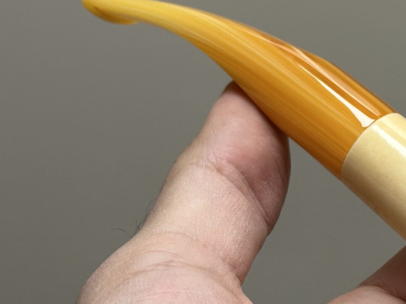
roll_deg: +4.3
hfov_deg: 15.0
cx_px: 474
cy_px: 131
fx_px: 1490
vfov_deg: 11.7
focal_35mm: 127
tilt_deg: -18.8
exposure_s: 1/100
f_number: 1.78
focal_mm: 6.86
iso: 64
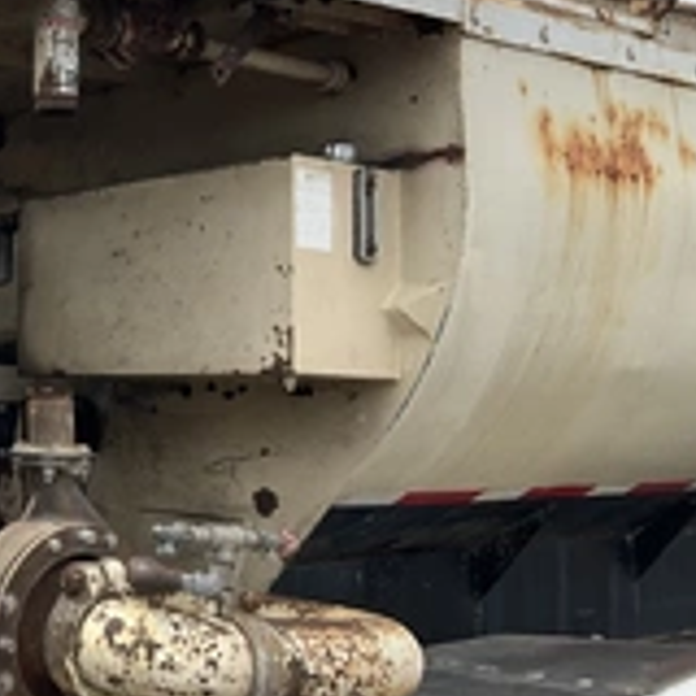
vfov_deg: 26.9
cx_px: -157
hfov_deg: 24.2
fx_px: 1456
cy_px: 304
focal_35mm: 64
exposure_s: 1/1250
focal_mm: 3
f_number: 1.8
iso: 25
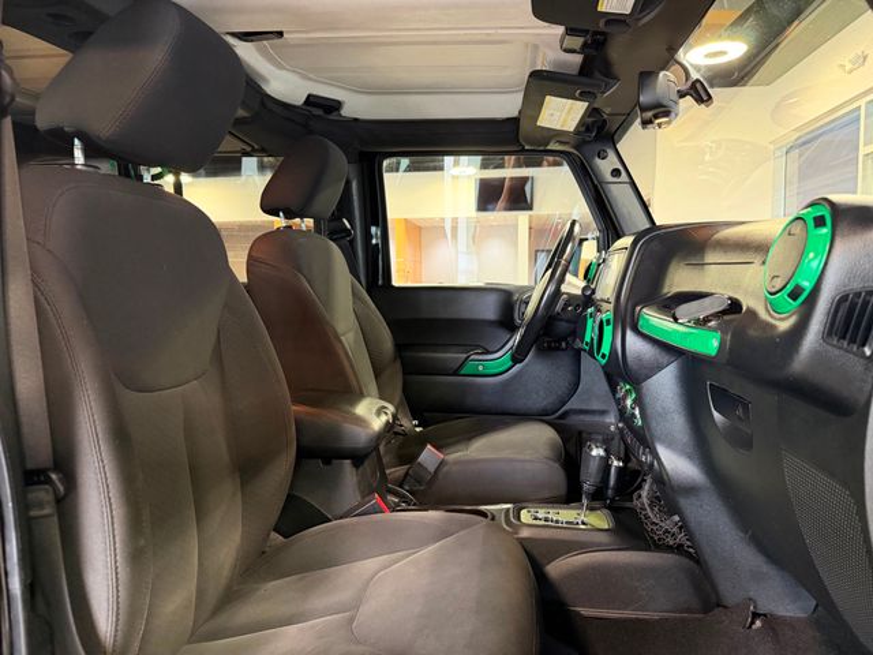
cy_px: 328
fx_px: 605
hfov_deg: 71.6
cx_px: 436
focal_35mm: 24
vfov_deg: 56.8
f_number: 1.78
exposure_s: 1/60
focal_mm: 6.76
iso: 800
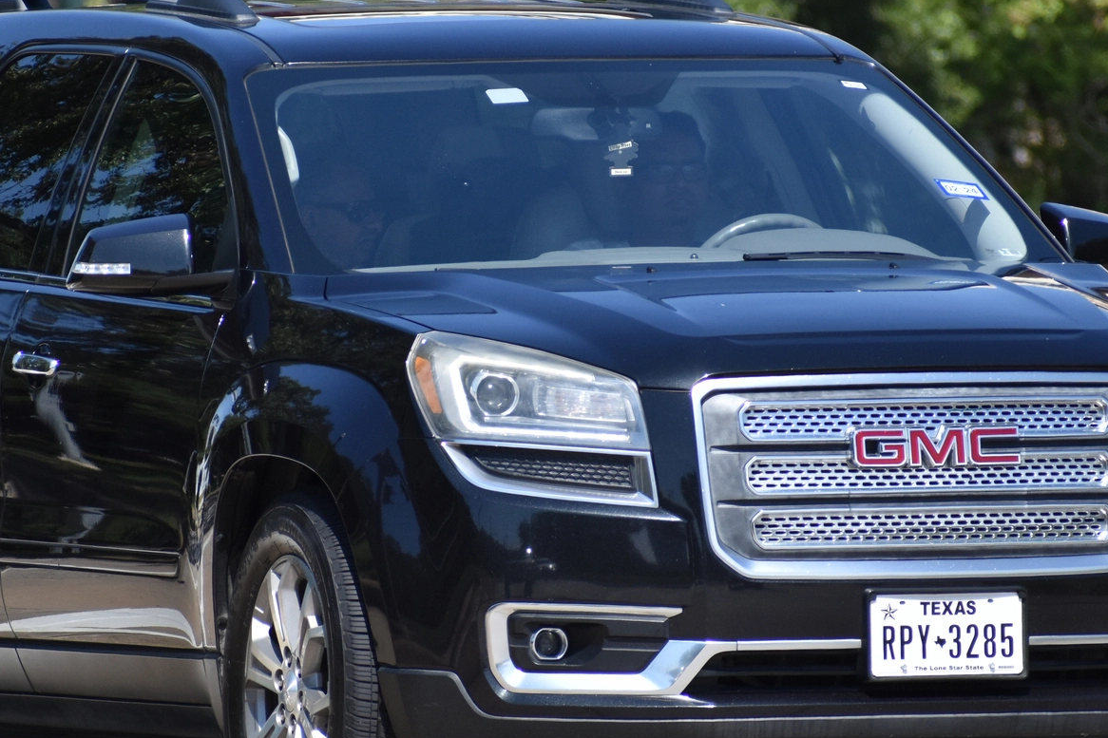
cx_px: 430
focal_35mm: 737
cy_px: 350
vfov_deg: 1.9
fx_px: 22678
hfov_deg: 2.8
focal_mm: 270
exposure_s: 1/1600
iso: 400
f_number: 6
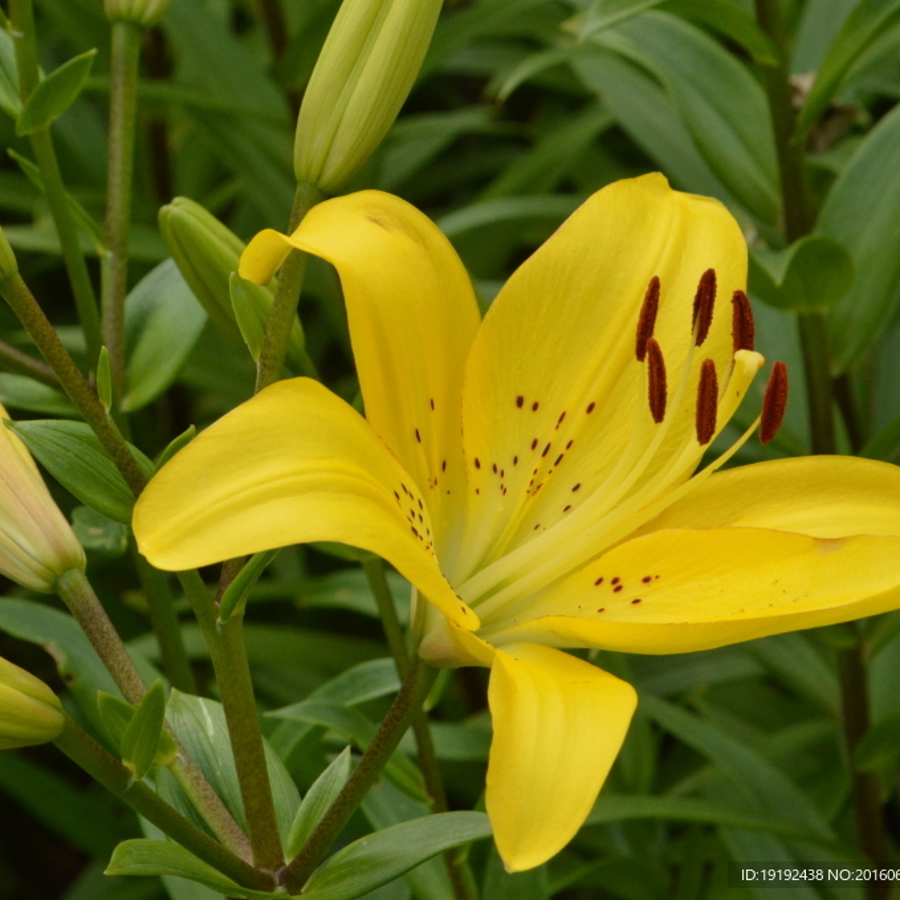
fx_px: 8196
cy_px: 450
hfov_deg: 6.3
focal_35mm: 279
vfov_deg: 6.3
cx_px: 363
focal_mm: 145
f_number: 20
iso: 1250
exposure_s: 1/250
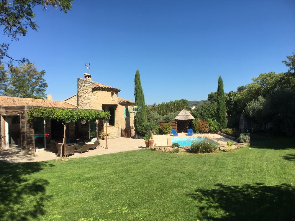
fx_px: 247
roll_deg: +0.8
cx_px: 148
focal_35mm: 29
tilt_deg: +3.1
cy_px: 110
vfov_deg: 48.2
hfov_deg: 61.7
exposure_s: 1/1261
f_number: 2.2
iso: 25
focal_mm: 4.15
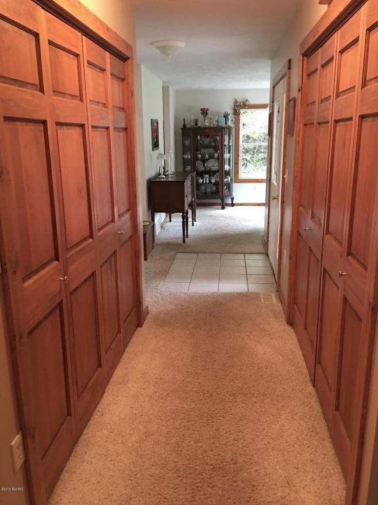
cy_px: 252
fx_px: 422
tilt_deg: -13.8
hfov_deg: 48.2
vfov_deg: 61.7
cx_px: 189
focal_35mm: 29
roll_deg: +0.4
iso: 64
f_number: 2.2
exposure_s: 1/4
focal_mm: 4.15
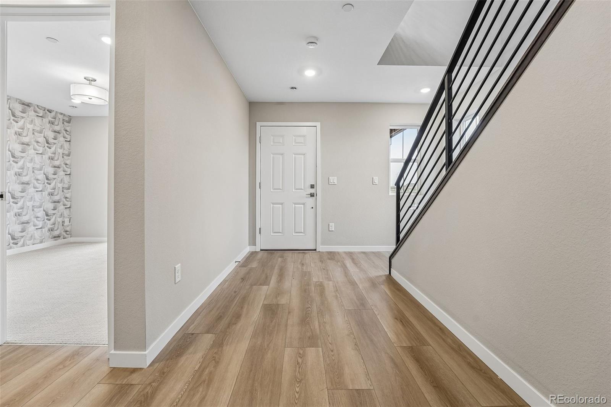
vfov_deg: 78.8
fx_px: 248
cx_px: 306
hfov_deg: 101.9
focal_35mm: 15
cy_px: 204
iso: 400
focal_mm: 14.6
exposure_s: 1/20
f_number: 8
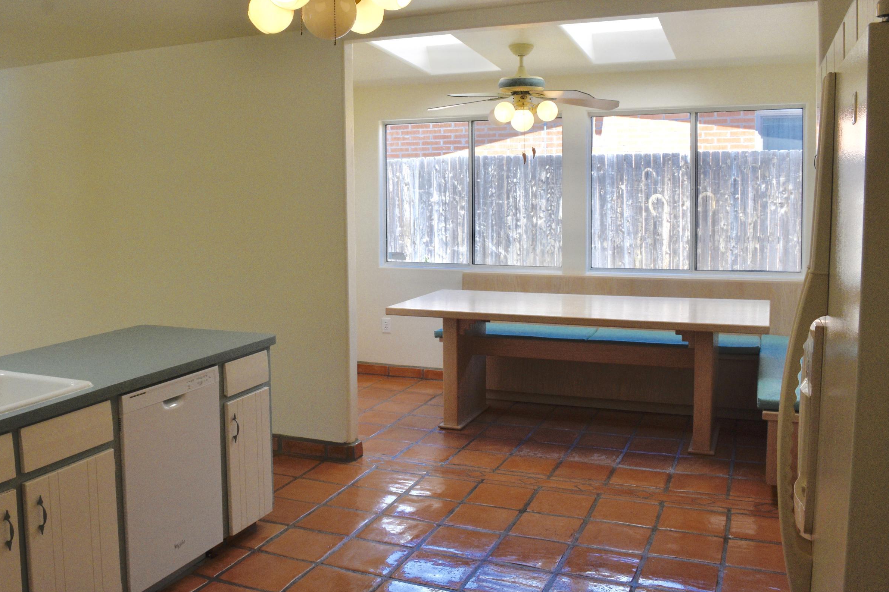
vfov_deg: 38.8
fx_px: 840
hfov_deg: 55.4
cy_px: 244
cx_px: 353
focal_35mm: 34
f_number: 8
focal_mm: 18
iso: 800
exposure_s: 1/250
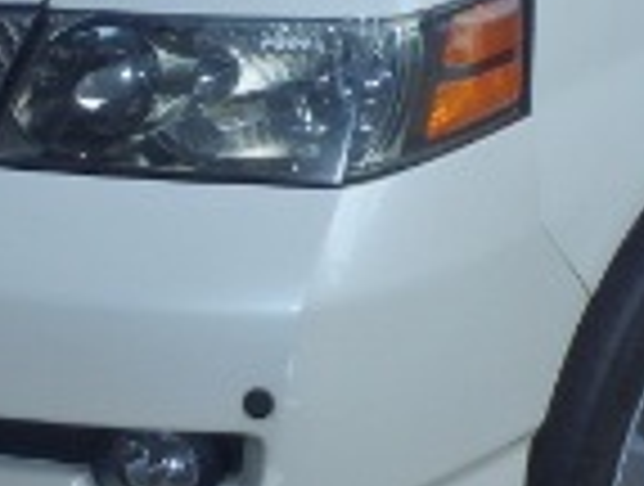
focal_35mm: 125
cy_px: -72
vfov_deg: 11.7
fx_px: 2331
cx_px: 320
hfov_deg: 15.7
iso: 125
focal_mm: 5
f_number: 3.9
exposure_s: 1/800
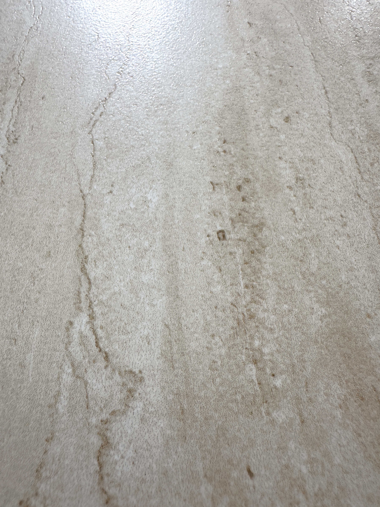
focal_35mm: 24
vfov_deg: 71.6
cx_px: 190
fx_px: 351
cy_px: 254
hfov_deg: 56.8
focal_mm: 6.76
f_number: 1.78
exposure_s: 1/296
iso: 80
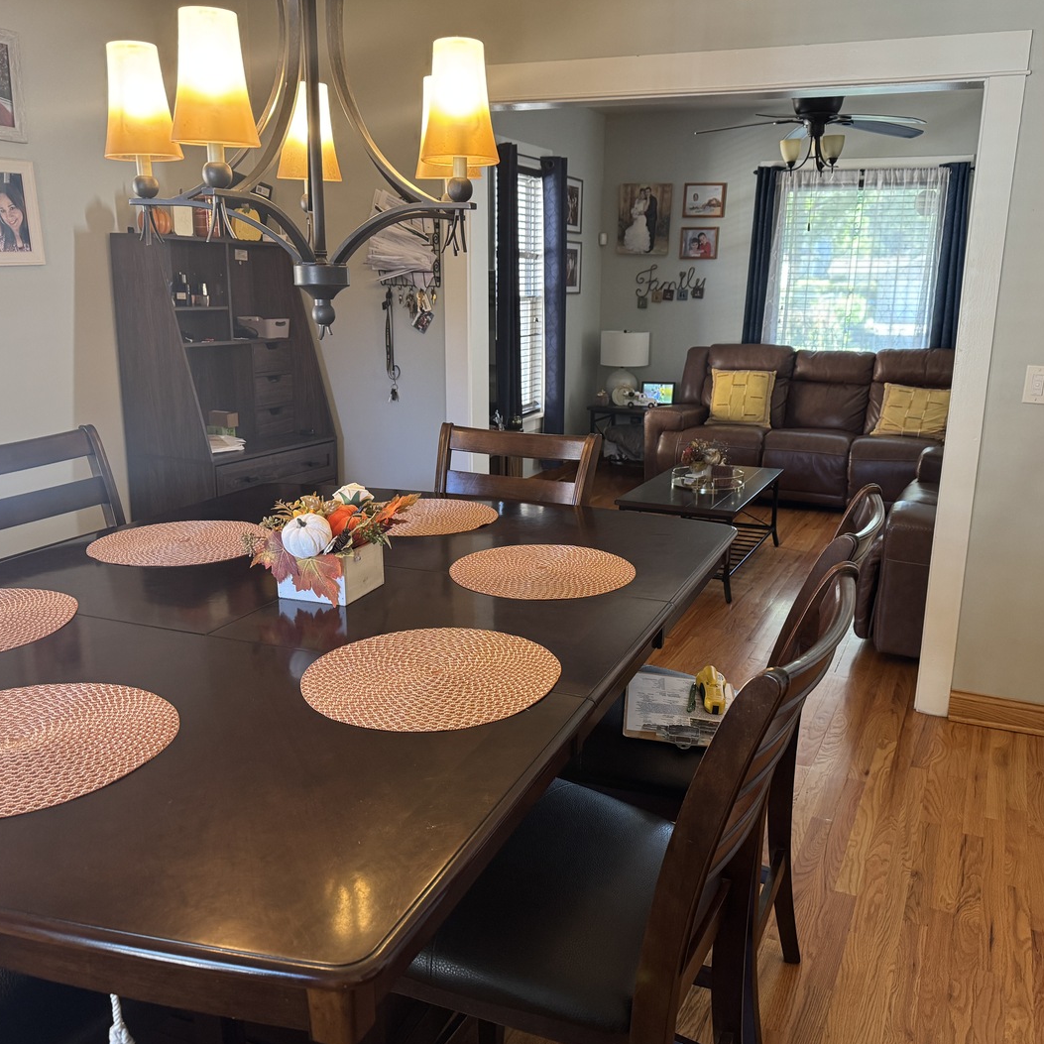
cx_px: 556
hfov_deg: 55.6
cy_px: 530
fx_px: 990
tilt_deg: -15.3
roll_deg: -1.1
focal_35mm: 29
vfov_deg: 55.6
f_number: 1.78
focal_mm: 6.76
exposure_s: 1/60
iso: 320
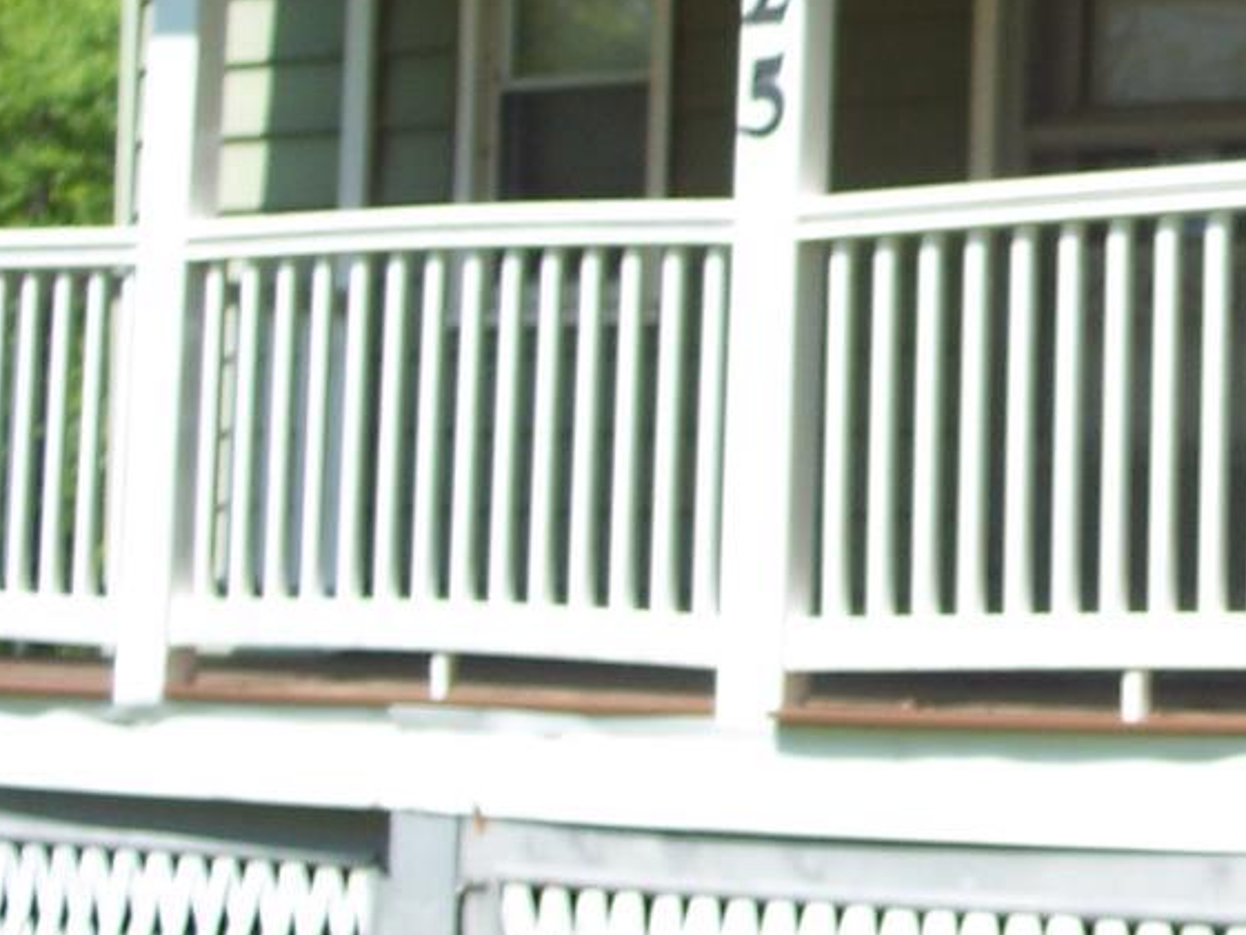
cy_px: 202
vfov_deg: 11.0
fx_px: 4860
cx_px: 1646
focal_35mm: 135
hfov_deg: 14.0
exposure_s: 1/500
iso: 64
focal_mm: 7.8
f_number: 2.8
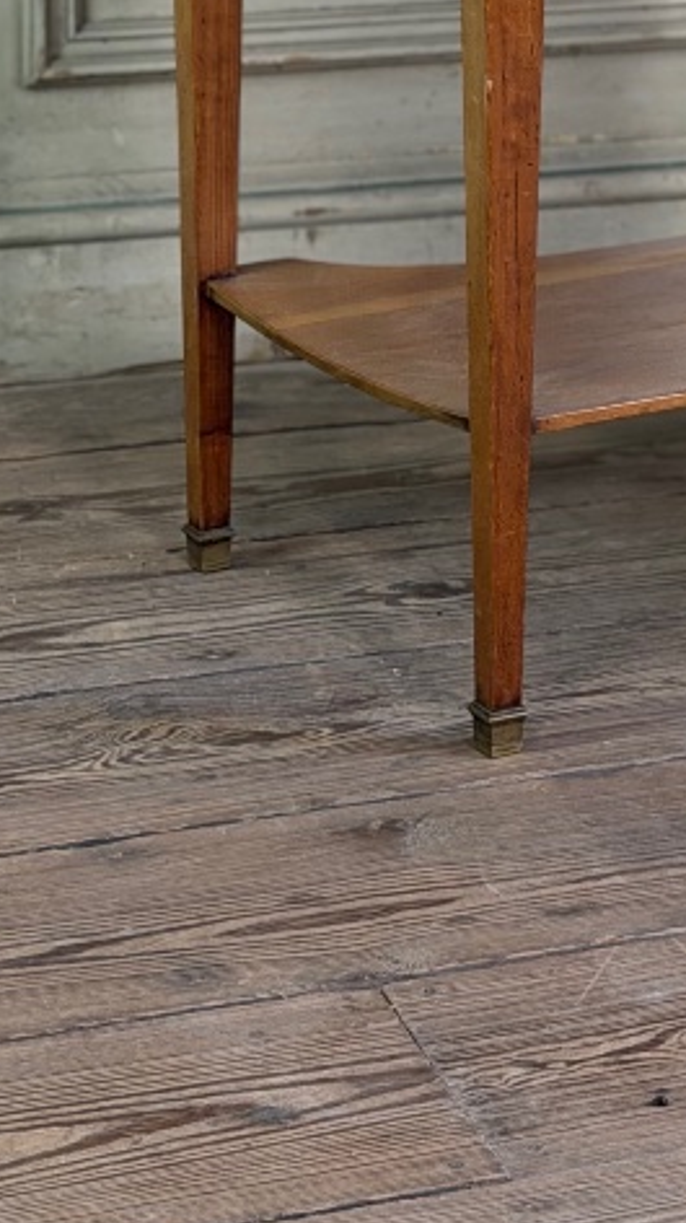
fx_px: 4307
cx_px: 709
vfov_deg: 15.6
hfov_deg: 9.0
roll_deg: -0.3
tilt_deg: -8.2
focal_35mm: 133
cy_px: -176
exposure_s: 1/50
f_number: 1.78
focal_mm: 6.76
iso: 125
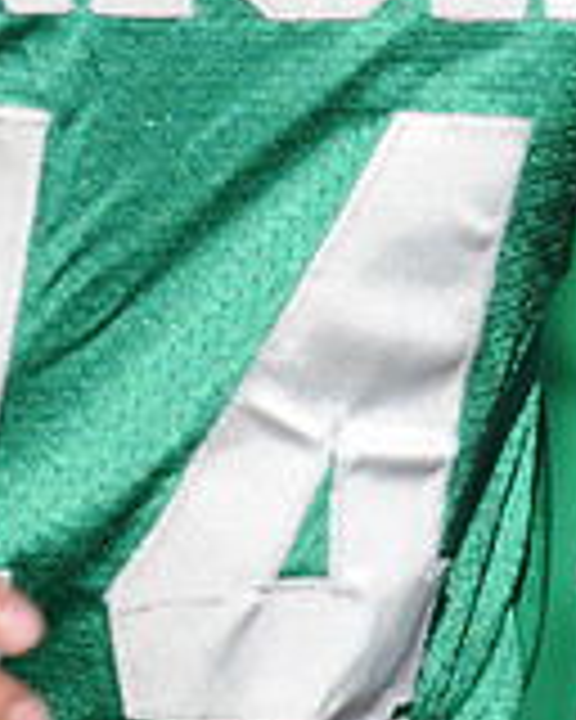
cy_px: -423
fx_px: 32560
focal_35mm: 1528
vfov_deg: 1.3
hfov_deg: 1.0
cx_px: -43
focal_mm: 300
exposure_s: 1/500
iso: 200
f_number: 9
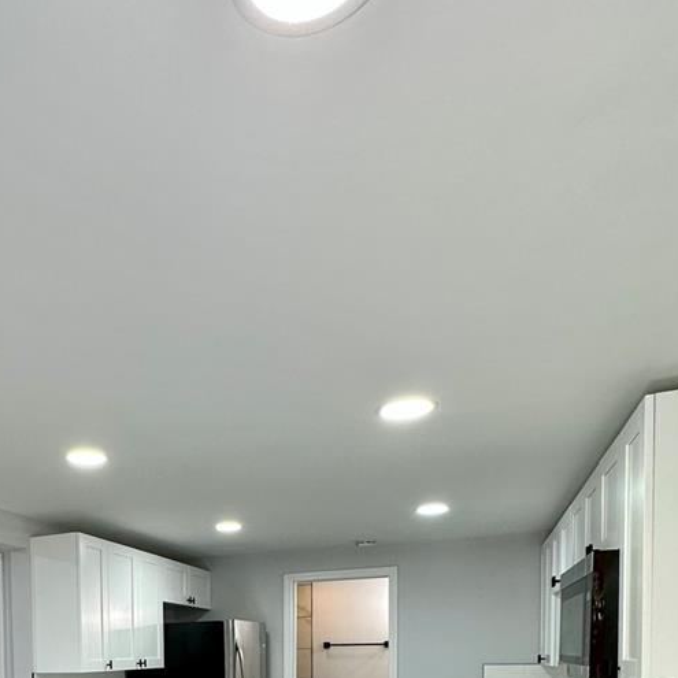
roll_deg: -0.2
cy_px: 686
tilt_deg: -2.8
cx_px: 138
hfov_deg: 50.8
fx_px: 665
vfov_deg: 45.2
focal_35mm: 30
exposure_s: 1/99
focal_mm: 2.22
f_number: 2.2
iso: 125
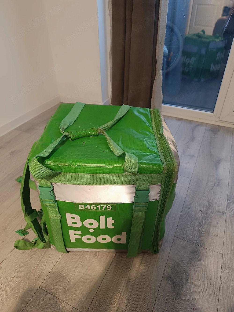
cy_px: 156
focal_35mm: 24
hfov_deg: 56.8
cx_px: 117
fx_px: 216
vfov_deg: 71.6
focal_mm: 6.14
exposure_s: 1/25
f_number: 1.65
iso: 1606
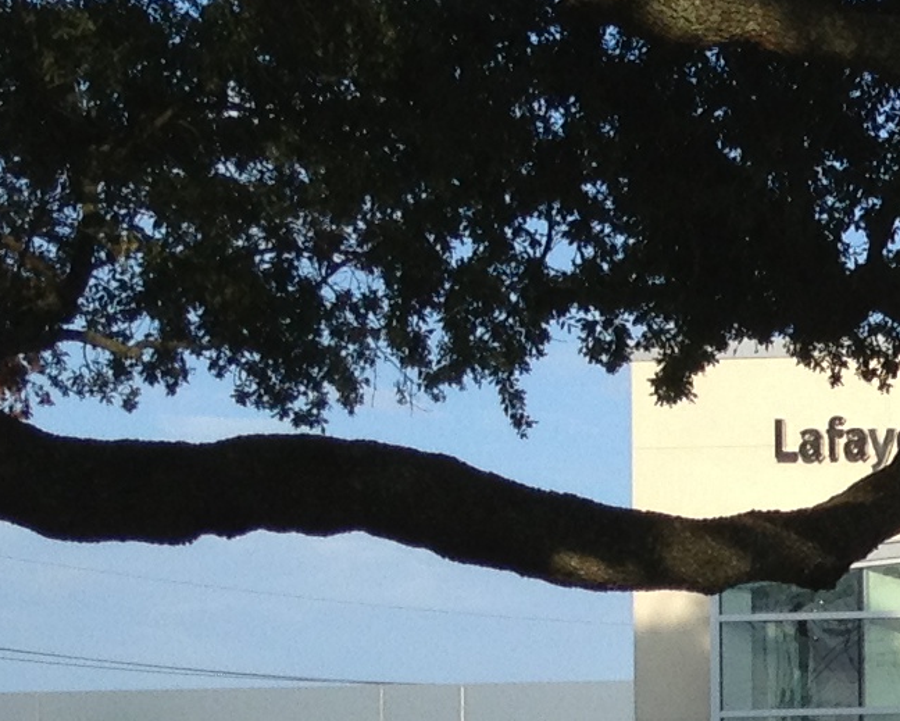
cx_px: 1993
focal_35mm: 172
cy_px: 834
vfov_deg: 8.9
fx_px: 4584
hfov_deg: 10.1
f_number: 2.4
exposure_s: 1/1175
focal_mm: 4.28
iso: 50
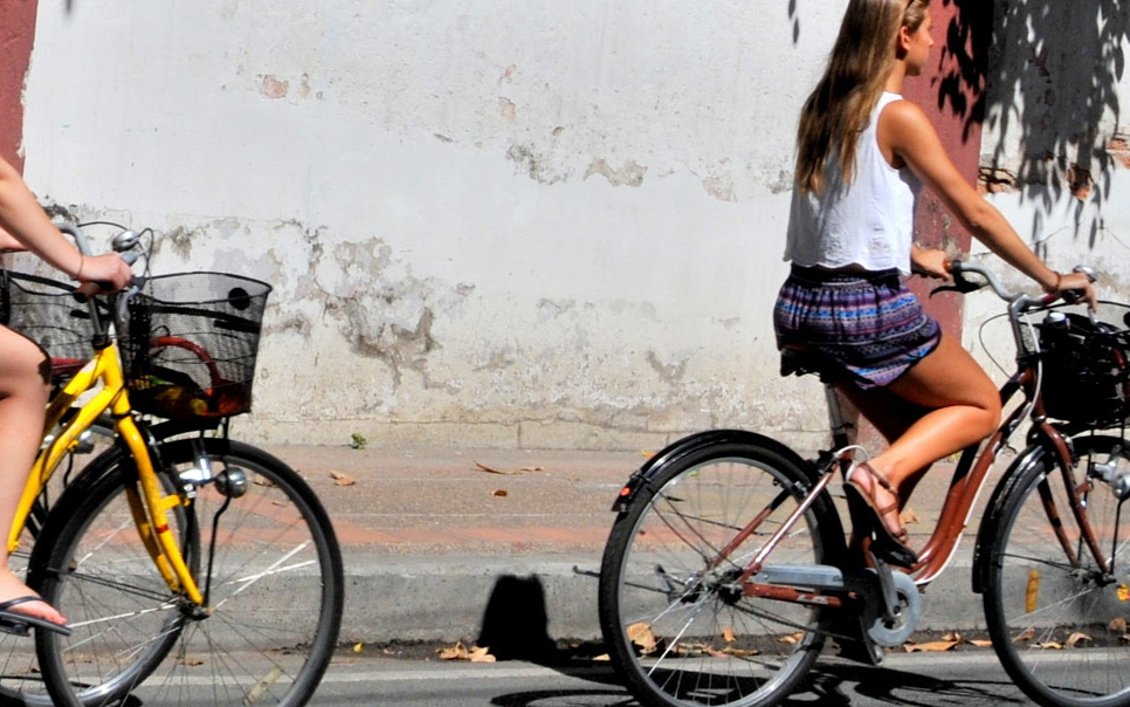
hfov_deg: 21.8
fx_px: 2898
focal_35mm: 94
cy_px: 117
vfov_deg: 13.8
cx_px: 267
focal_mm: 29
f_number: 13
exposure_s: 1/640
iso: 200
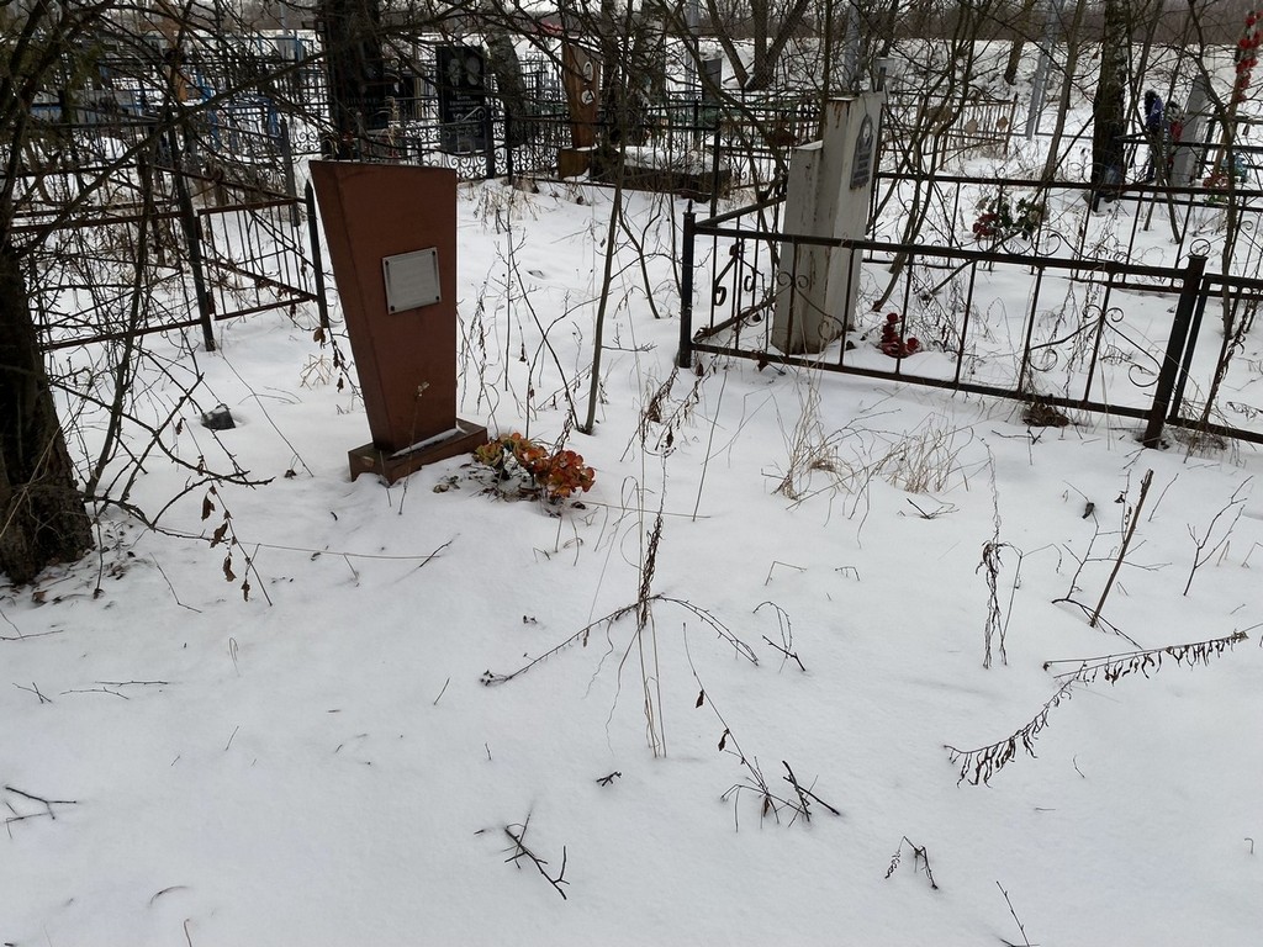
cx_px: 632
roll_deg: -1.9
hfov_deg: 67.3
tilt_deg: -29.6
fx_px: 949
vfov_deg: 53.1
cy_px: 474
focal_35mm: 26
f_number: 1.8
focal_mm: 4.25
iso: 32
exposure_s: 1/485
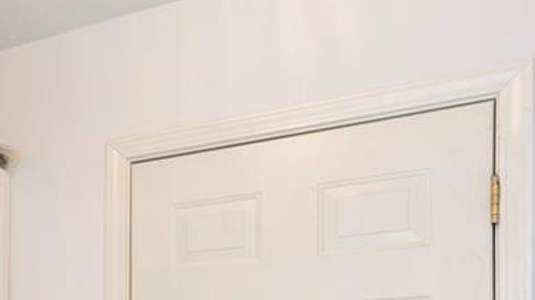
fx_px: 667
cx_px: -33
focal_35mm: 47
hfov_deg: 37.6
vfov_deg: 22.1
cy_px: 418
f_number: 7.1
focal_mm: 17
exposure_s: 1/30
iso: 320
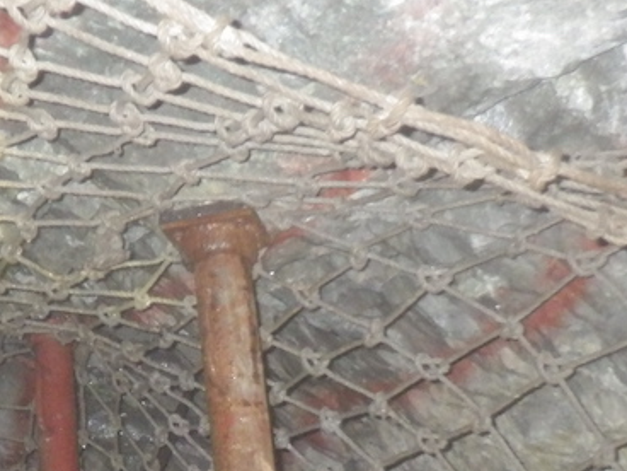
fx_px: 1340
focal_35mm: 74
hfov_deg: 26.0
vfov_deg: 19.3
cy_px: 471
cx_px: 160
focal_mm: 6.1
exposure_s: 1/50
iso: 1600
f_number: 3.8
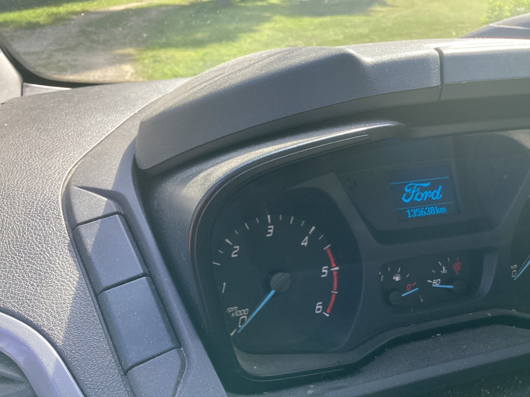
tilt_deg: -26.5
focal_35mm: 31
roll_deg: -0.8
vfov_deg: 45.4
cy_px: 198
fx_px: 475
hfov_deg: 58.4
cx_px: 265
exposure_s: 1/120
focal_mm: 3.3
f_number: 2.4
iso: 40
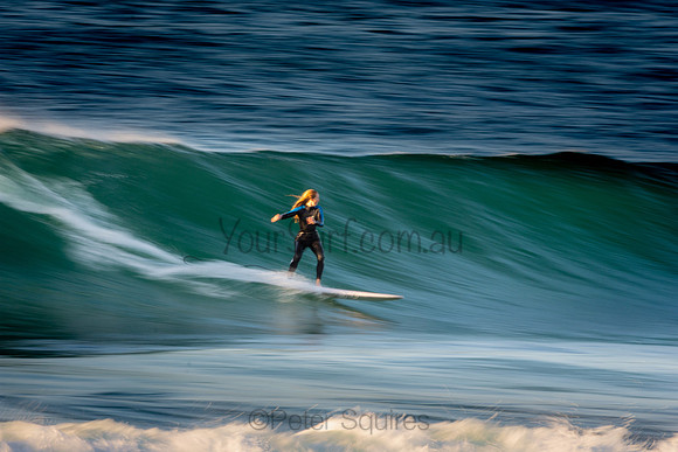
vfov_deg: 1.8
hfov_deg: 2.7
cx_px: 339
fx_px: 14128
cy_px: 226
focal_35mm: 750
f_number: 16
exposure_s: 1/20
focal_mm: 500
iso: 100
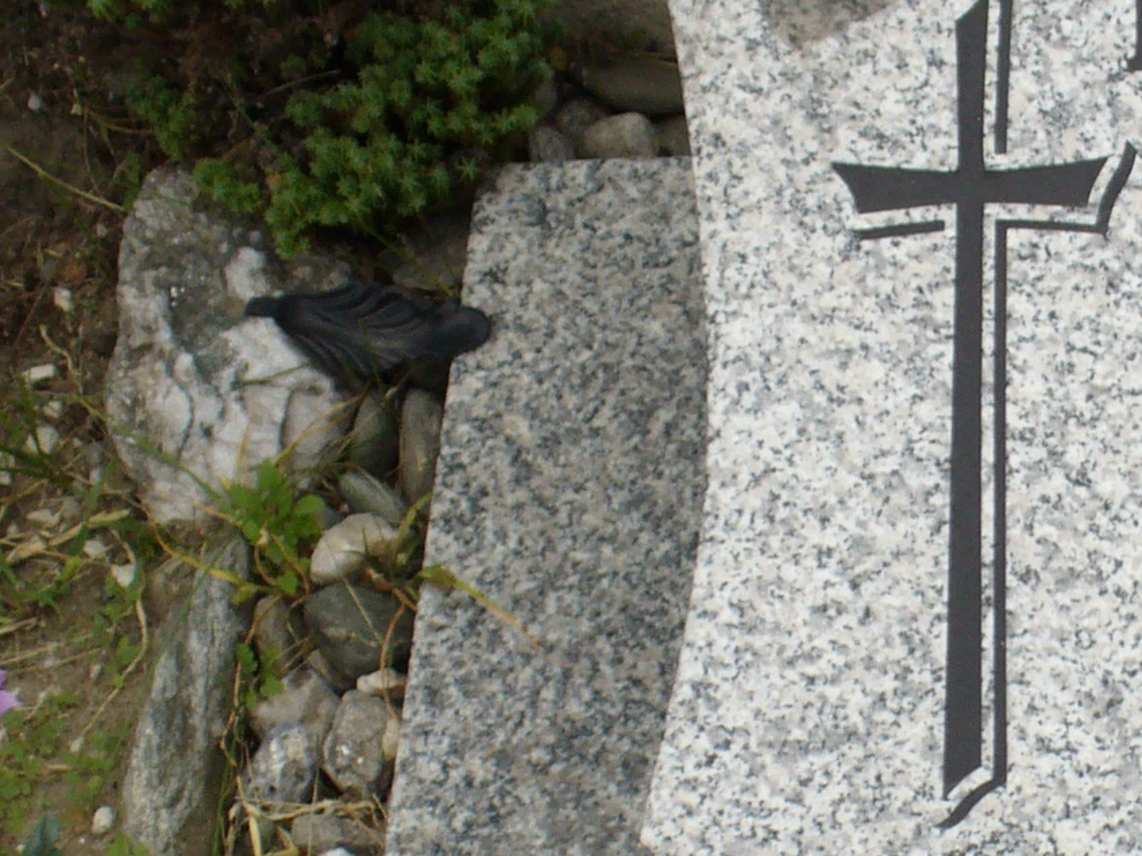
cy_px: 662
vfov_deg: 13.2
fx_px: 3694
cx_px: 1253
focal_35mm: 112
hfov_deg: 17.0
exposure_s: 1/320
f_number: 2.8
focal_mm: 6.1
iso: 80
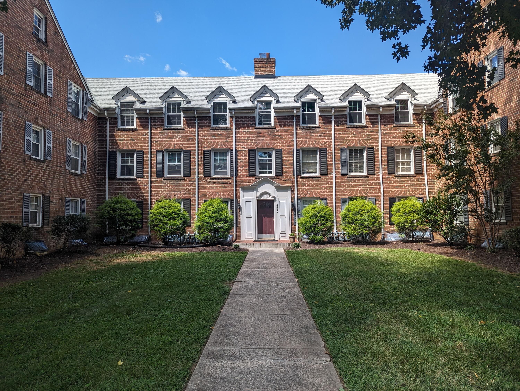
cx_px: 260
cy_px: 196
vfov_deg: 56.9
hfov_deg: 71.5
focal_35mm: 24
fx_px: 361
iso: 41
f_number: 1.85
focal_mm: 6.81
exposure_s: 1/928
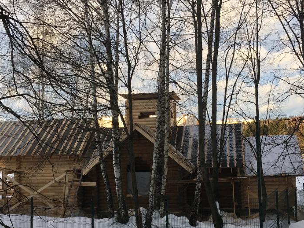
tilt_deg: +3.0
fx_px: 378
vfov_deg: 33.5
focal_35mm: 43
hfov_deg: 43.8
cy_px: 132
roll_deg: +0.3
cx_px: 167
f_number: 2.2
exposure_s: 1/432
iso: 25
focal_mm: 4.15
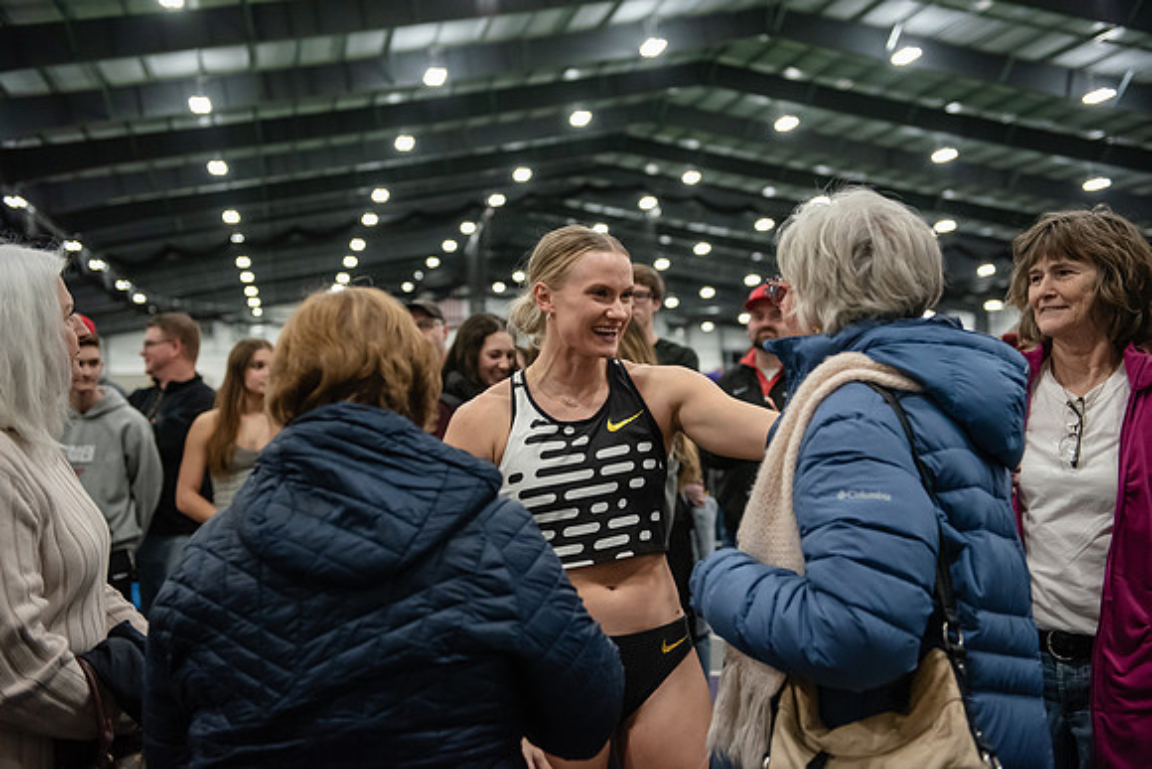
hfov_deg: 44.5
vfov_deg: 30.5
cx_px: 576
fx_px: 1408
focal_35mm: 44
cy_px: 384
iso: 5000
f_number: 3.2
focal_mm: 44
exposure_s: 1/400
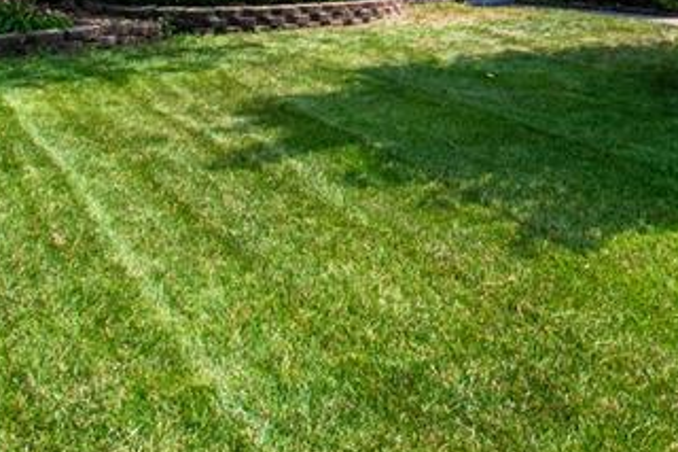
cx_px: 684
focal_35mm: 48
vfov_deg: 24.7
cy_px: -123
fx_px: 903
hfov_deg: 36.7
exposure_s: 1/100
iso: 250
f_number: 16
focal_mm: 10
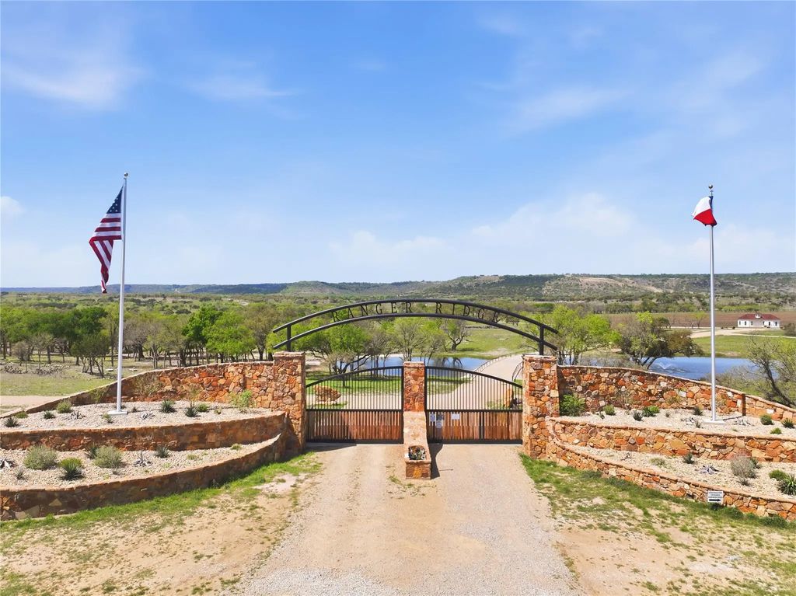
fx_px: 552
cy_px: 298
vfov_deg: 56.8
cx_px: 398
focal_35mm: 24
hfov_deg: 71.6
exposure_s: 1/2000
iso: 110
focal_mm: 12.3
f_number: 2.8
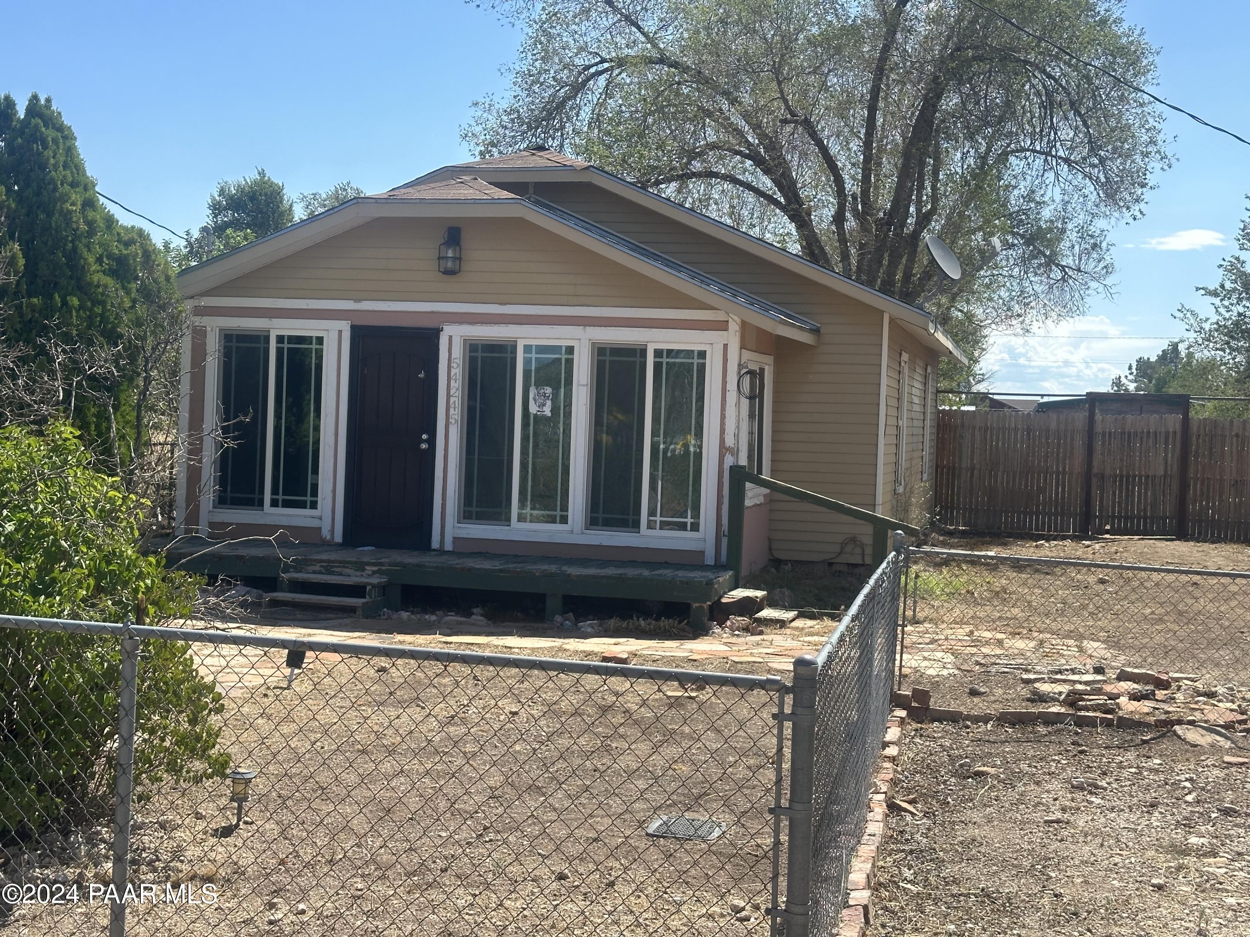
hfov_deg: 39.7
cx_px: 625
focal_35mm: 48
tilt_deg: -2.1
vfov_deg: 30.3
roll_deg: -2.4
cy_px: 468
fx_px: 1733
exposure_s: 1/2667
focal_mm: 6.86
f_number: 1.78
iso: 64
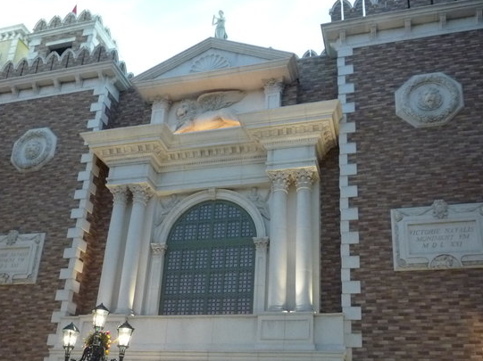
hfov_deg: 50.1
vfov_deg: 38.0
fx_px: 516
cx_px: 225
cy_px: 254
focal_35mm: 37
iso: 400
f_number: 2.8
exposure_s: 1/20
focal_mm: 4.4
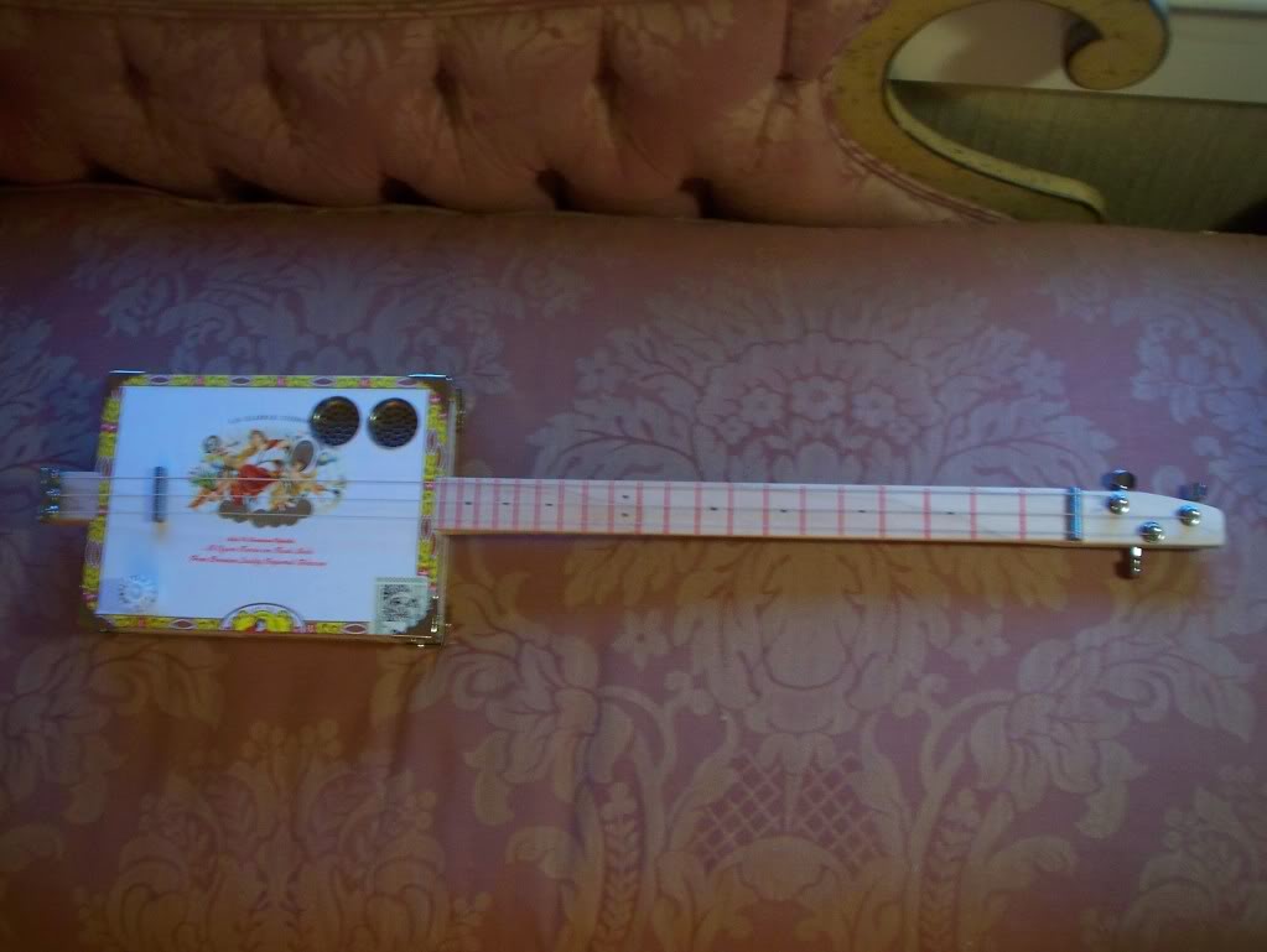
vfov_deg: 37.8
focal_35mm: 38
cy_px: 476
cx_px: 634
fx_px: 1392
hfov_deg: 48.9
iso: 200
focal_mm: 6.3
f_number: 3.9
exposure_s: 1/8
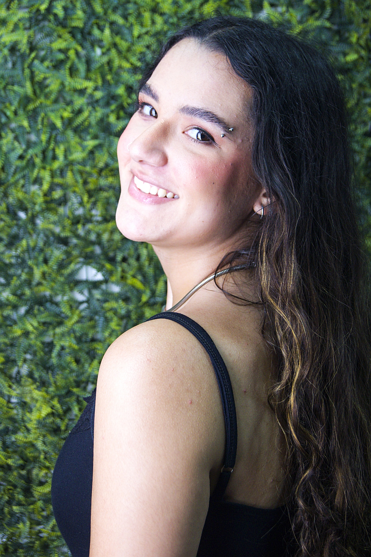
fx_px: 811
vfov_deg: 37.9
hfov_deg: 25.8
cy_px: 278
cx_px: 186
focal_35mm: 52
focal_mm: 35
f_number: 5.7
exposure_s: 1/60
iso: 400
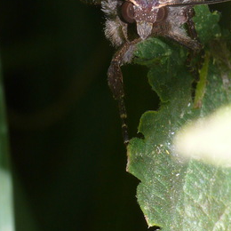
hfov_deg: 5.1
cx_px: 144
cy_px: -42
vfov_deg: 5.1
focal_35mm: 342
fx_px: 2582
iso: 200
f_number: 11
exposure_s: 1/200
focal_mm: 33.3
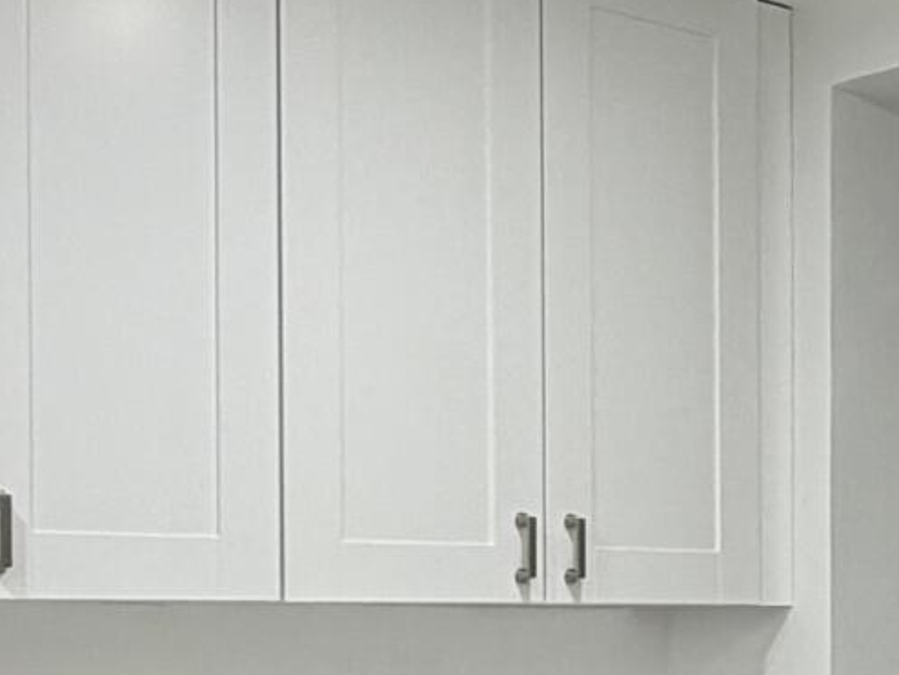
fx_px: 2209
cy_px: 668
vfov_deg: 17.0
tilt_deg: -1.5
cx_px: 1068
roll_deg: +0.6
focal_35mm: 85
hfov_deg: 21.4
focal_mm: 2.22
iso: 125
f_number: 2.2
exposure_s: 1/120
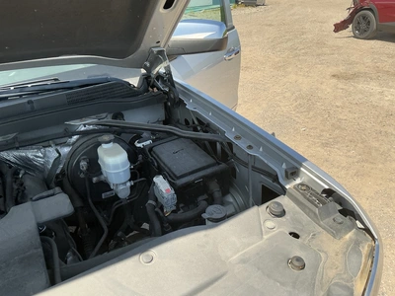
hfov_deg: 63.4
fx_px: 320
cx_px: 198
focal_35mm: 28
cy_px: 148
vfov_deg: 49.7
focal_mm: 3
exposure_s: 1/627
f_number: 1.8
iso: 25
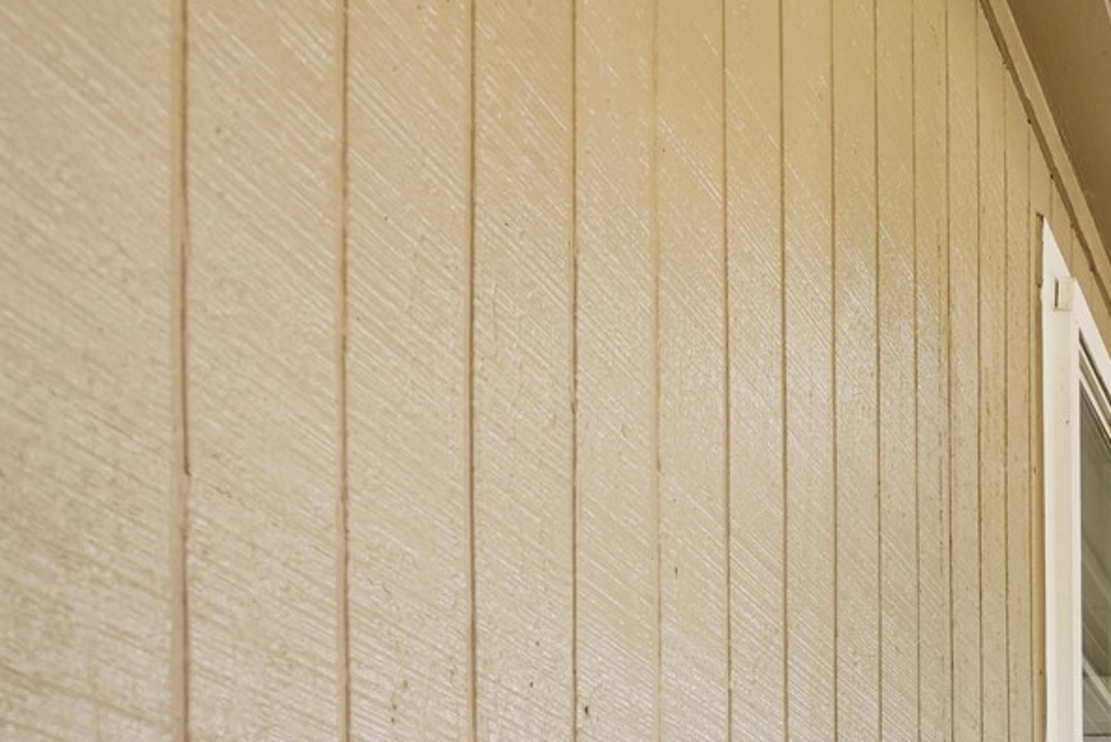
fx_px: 1698
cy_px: 1259
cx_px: 1522
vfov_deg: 19.6
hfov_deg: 28.3
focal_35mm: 55
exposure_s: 1/30
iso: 250
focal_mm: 15
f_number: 6.3
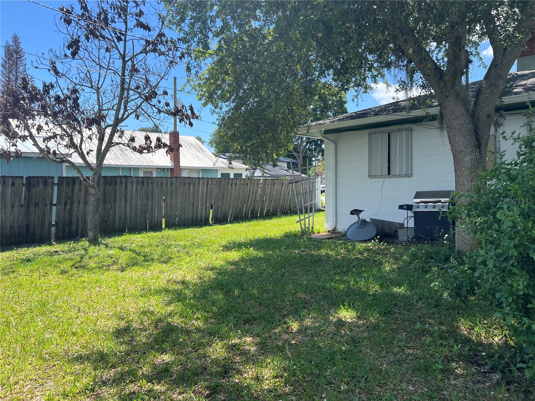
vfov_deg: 53.1
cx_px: 268
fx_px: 402
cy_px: 200
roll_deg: +0.1
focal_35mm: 26
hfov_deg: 67.3
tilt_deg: -1.3
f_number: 1.5
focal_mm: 5.7
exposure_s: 1/1808
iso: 50
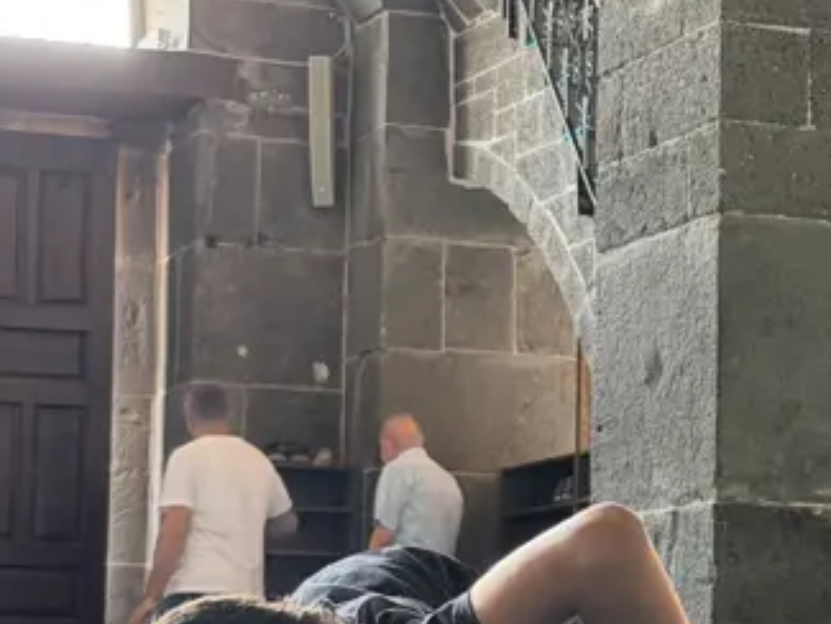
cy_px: 402
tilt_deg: +5.9
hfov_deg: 15.0
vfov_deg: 11.4
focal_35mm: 130
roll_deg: -0.6
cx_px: 706
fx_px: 3122
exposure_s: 1/40
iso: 320
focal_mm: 6.76
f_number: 1.78
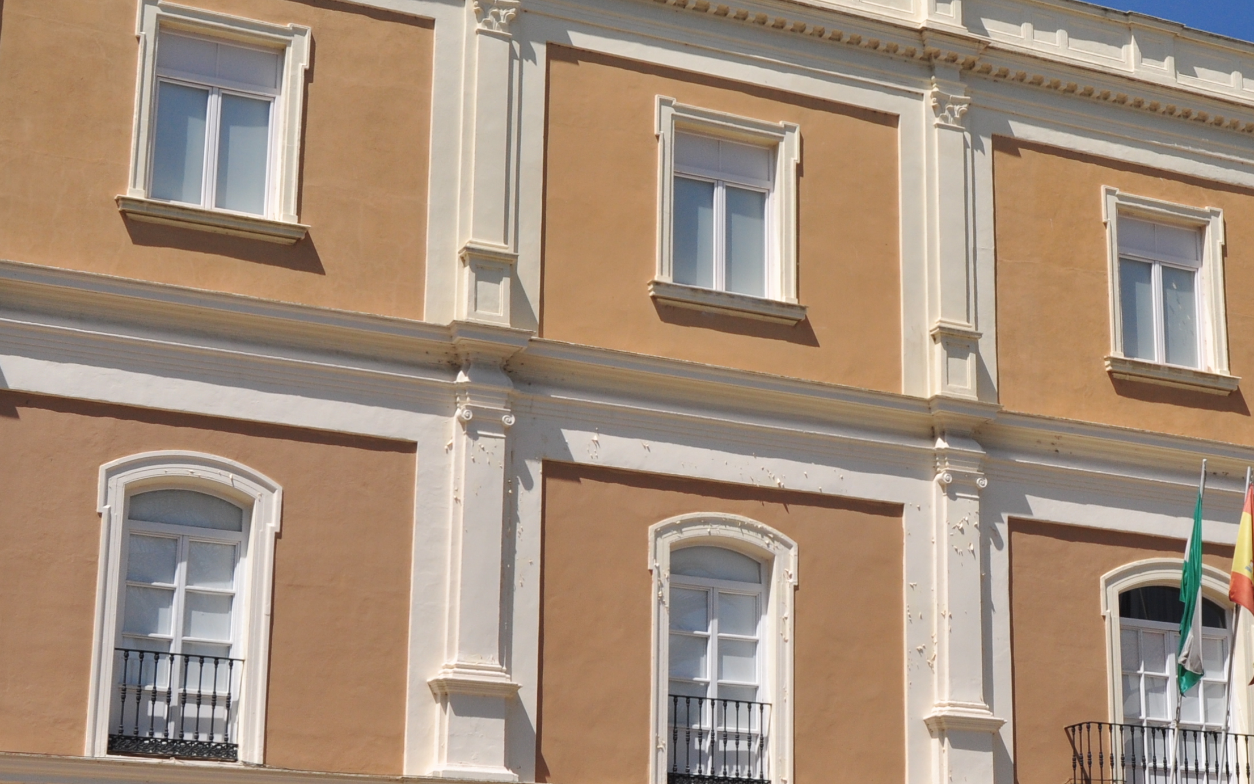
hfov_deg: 26.6
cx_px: 849
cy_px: 475
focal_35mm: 77
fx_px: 2632
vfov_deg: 16.9
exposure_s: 1/640
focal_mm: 26
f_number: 13
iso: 200
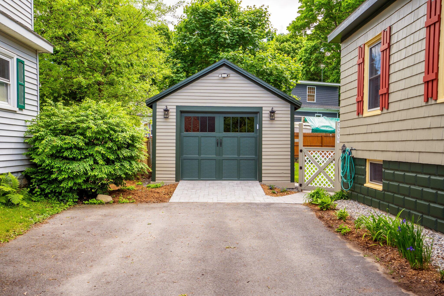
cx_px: 222
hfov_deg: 54.4
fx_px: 432
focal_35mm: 35
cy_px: 148
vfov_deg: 37.8
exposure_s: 1/25
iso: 50
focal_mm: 35
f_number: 9
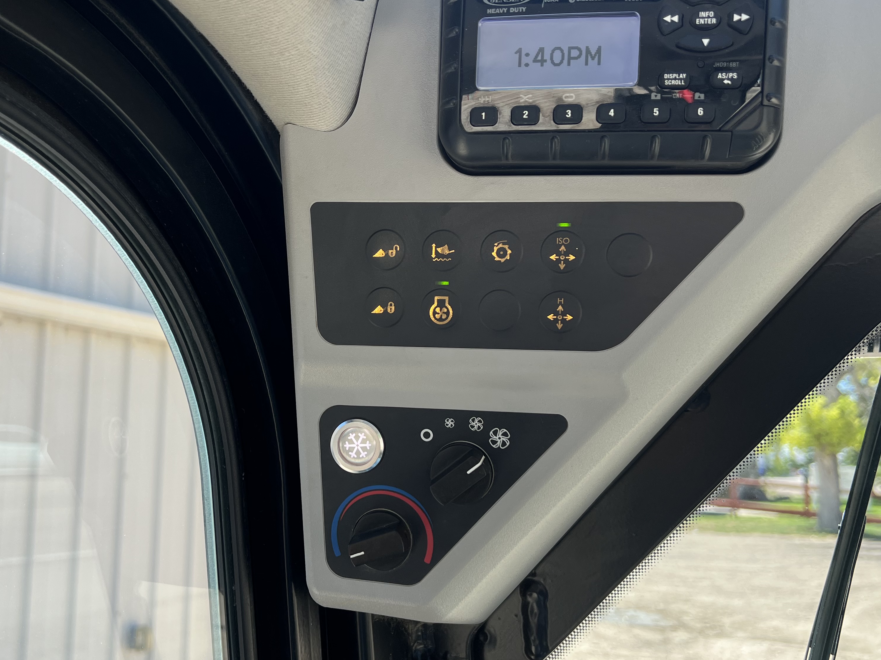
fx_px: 891
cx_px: 375
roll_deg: -0.2
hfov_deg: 52.4
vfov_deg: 40.7
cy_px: 340
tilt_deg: +8.2
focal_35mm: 35
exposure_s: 1/887
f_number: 1.5
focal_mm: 5.7
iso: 50
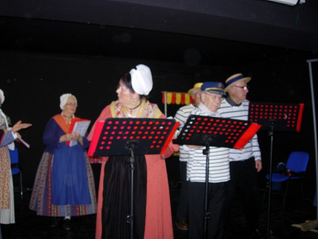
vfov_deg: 36.8
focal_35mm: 39
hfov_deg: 47.9
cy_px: 122
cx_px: 155
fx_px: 358
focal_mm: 7.8
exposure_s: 1/93.1
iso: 115
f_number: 2.8
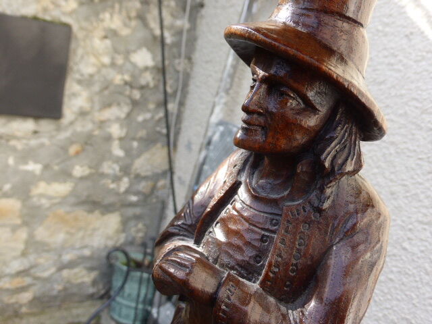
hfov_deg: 52.6
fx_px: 437
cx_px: 216
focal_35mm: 35
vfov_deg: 40.7
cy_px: 162
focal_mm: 6.1
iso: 100
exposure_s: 1/200
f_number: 3.7
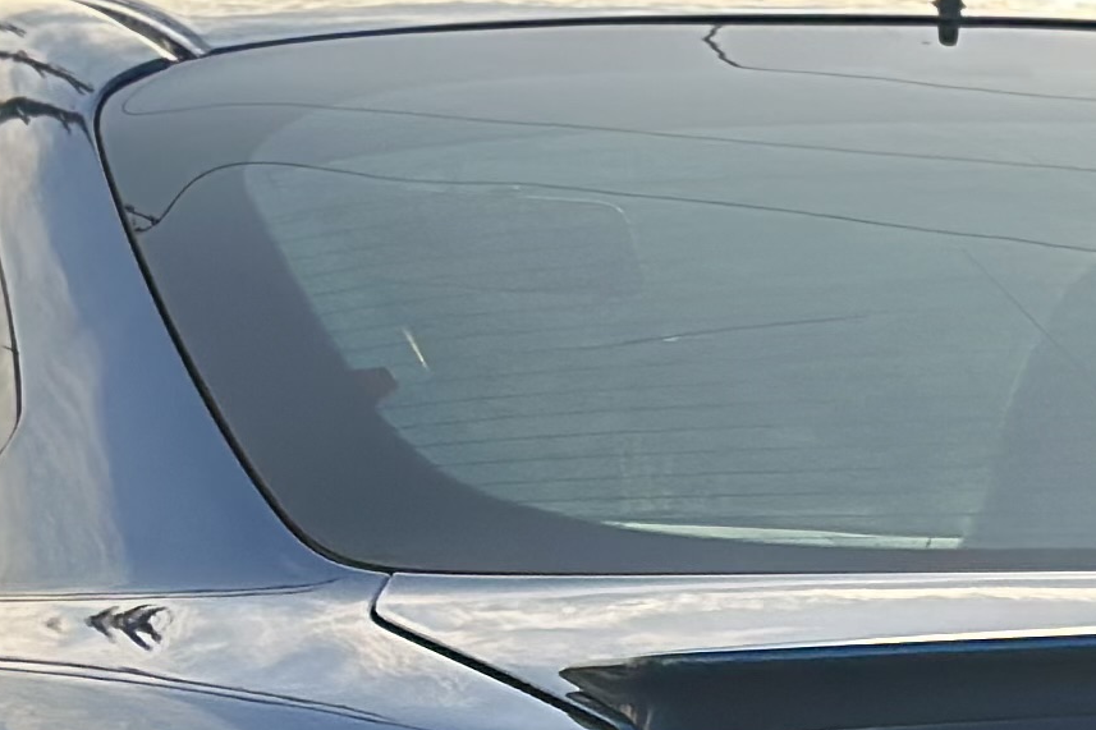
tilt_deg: -6.8
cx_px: 1377
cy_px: 1102
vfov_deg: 5.8
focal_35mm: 235
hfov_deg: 8.6
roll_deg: -1.2
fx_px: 7153
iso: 80
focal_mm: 6.86
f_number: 1.78
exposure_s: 1/1019
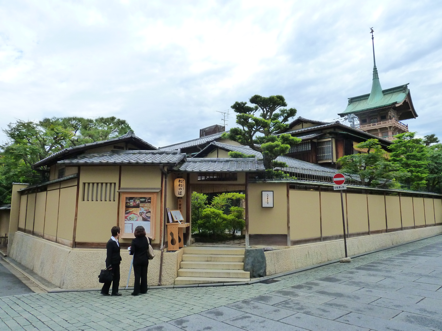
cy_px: 166
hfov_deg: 69.4
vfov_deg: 54.9
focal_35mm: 25
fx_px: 319
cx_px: 221
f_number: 4
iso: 200
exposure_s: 1/500
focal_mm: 4.1
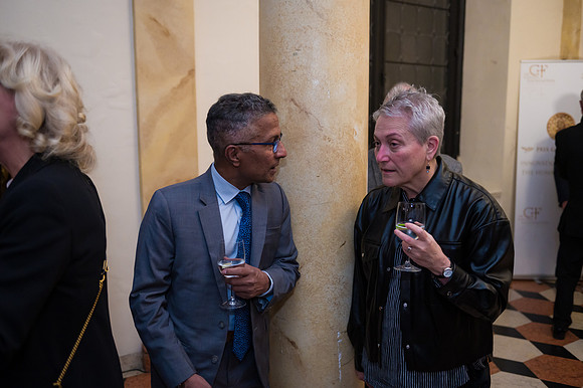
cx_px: 292
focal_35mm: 32
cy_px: 194
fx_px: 522
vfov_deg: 40.8
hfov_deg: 58.3
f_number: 3.2
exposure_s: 1/200
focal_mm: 32
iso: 1600
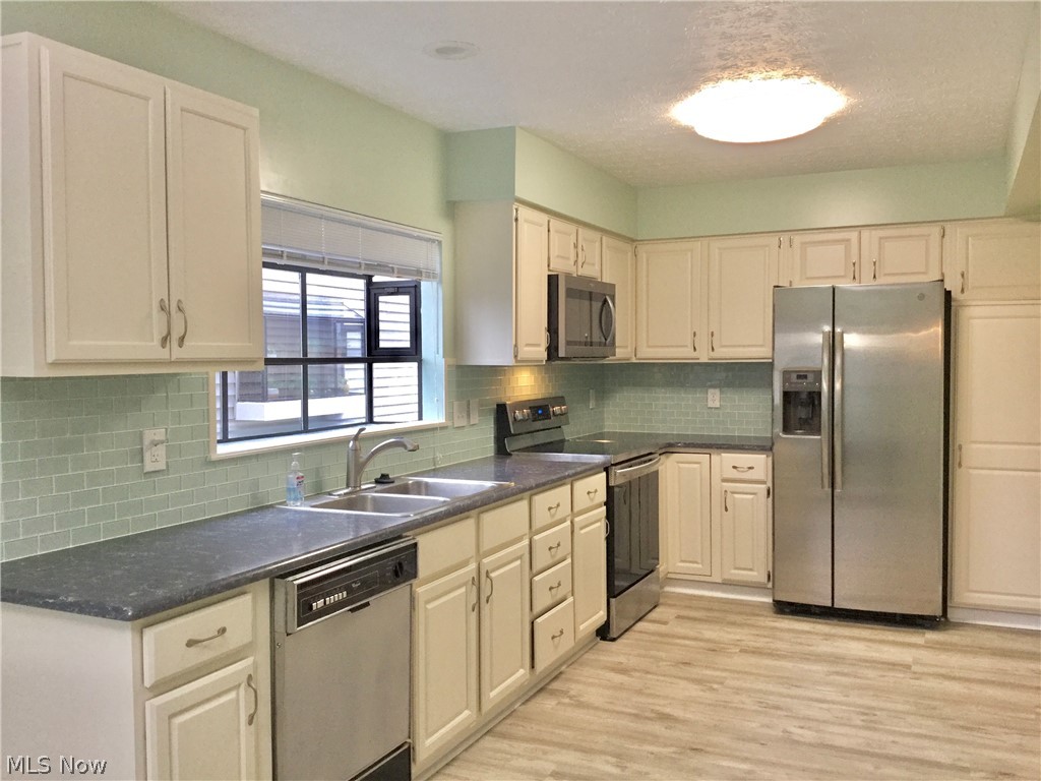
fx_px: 932
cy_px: 390
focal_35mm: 31
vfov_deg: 45.4
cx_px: 520
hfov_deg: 58.4
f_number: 2.4
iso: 100
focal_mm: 3.3
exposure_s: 1/30
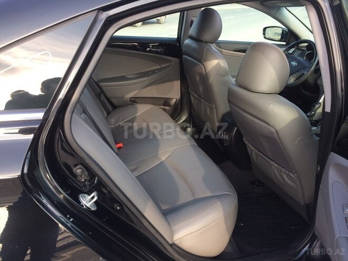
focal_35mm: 29
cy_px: 130
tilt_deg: -21.9
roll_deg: +0.0
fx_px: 292
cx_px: 174
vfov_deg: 48.2
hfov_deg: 61.7
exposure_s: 1/193
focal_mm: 4.15
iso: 32
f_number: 2.2
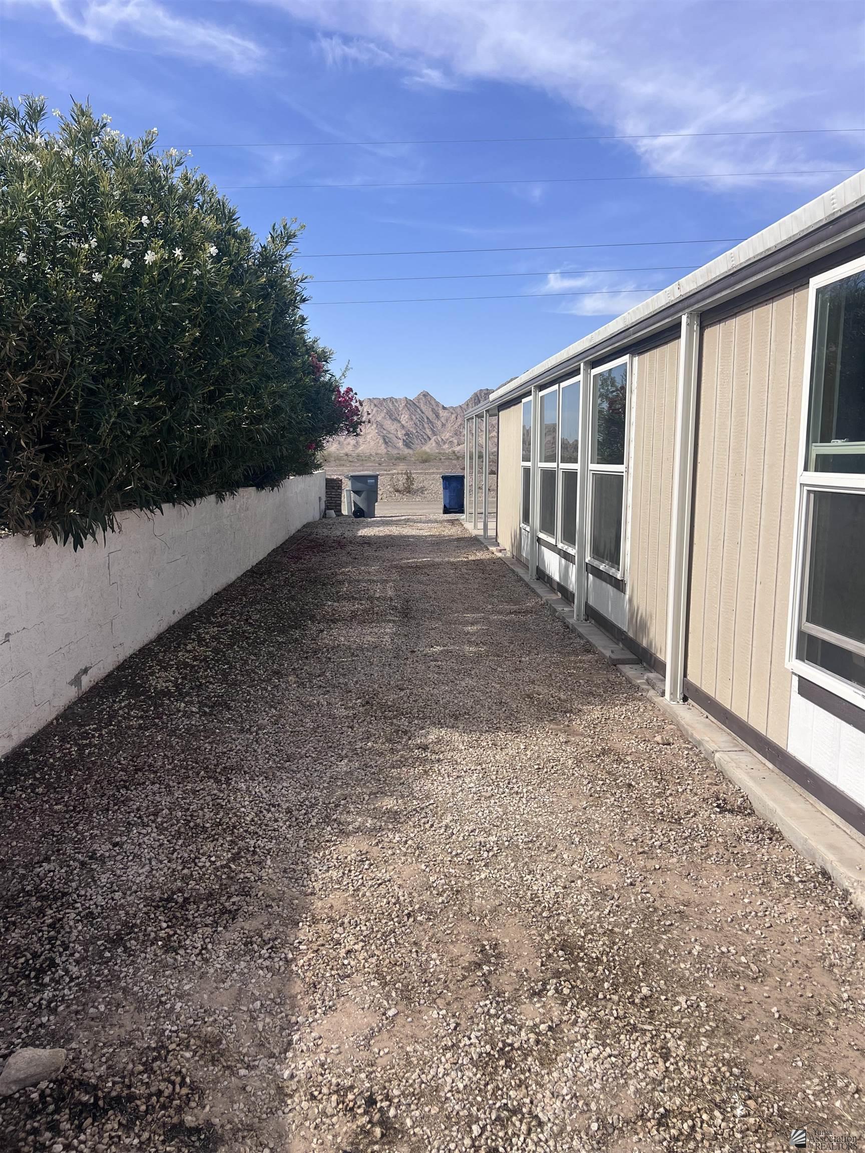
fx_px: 866
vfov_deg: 67.3
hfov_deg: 53.1
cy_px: 576
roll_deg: +0.1
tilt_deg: -10.4
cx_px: 432
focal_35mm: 26
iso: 50
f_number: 1.5
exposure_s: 1/4274
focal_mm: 5.7
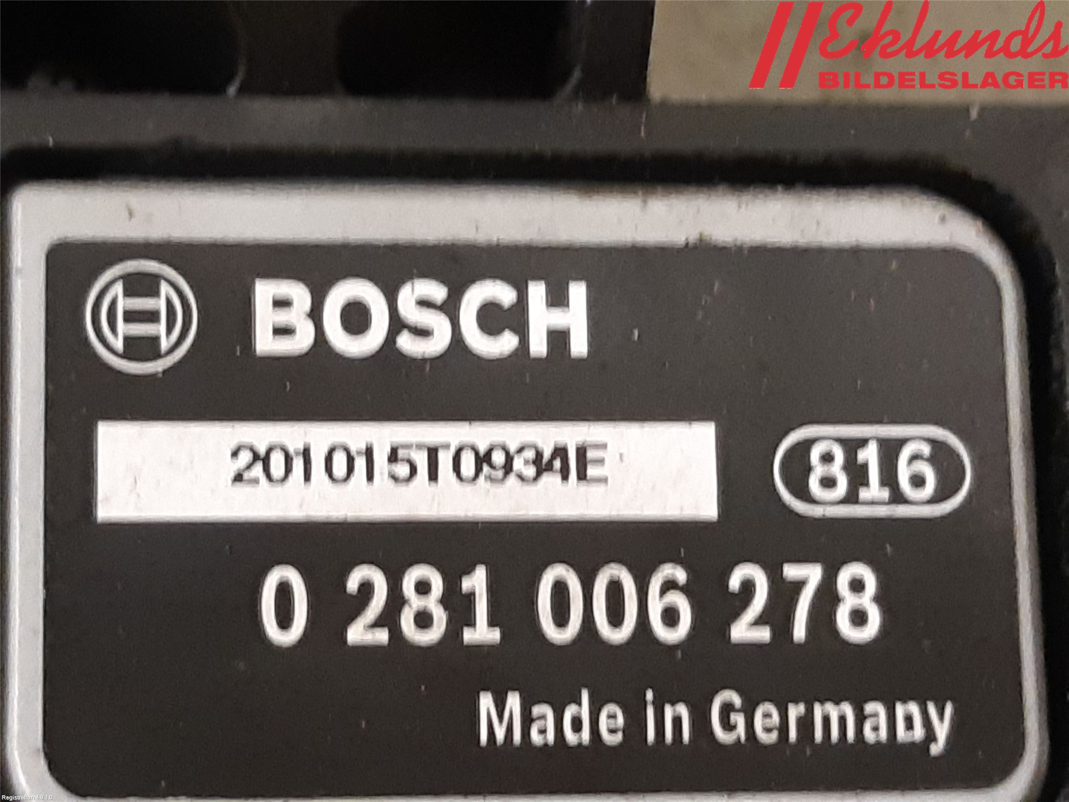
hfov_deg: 67.3
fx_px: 803
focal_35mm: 26
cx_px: 534
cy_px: 401
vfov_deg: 53.1
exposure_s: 1/33
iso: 250
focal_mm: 3.93
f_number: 1.7
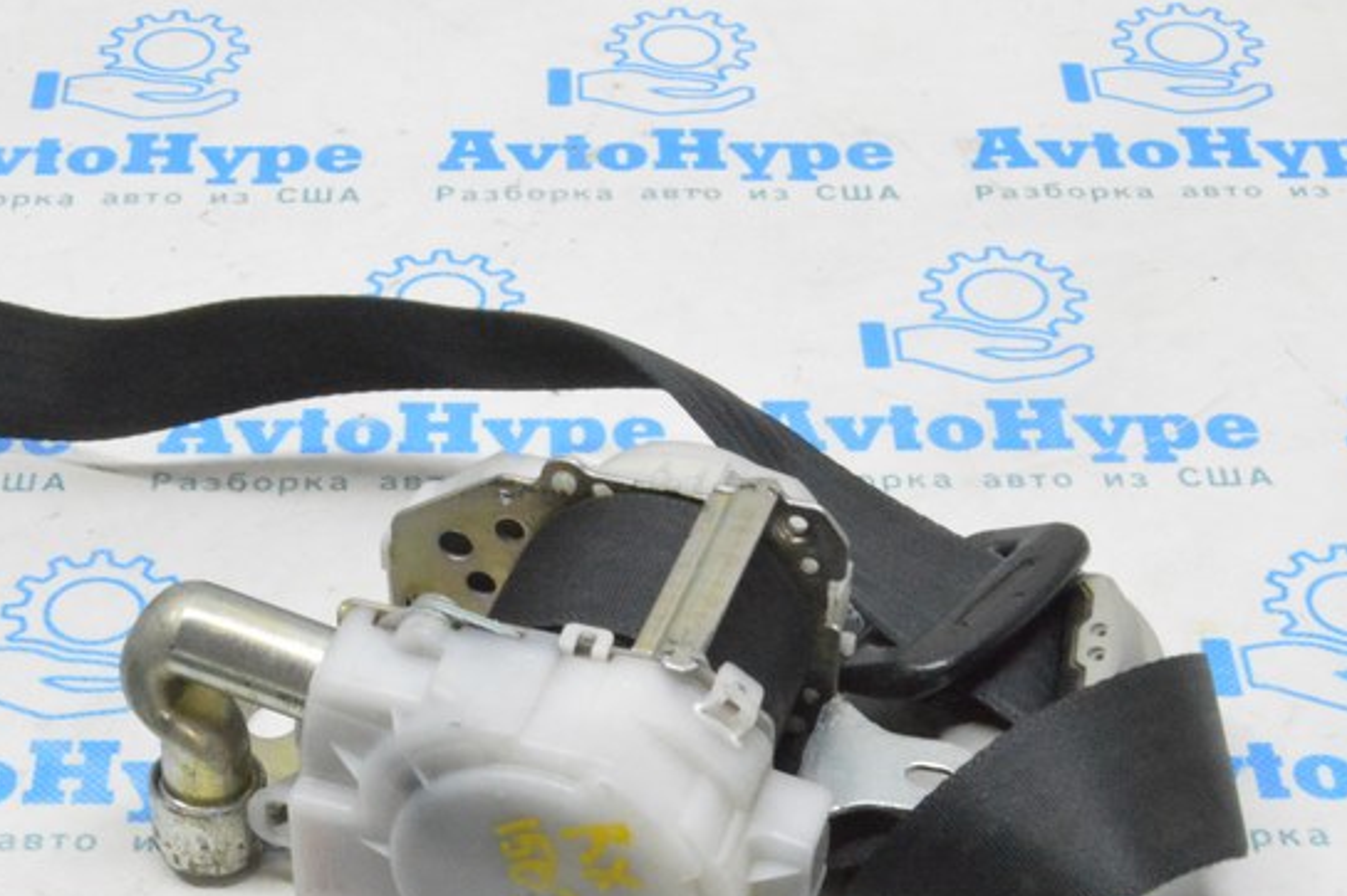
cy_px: 781
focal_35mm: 79
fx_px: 2954
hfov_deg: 25.6
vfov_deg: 17.0
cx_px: 461
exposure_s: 1/15
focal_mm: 28
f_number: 20
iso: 6400
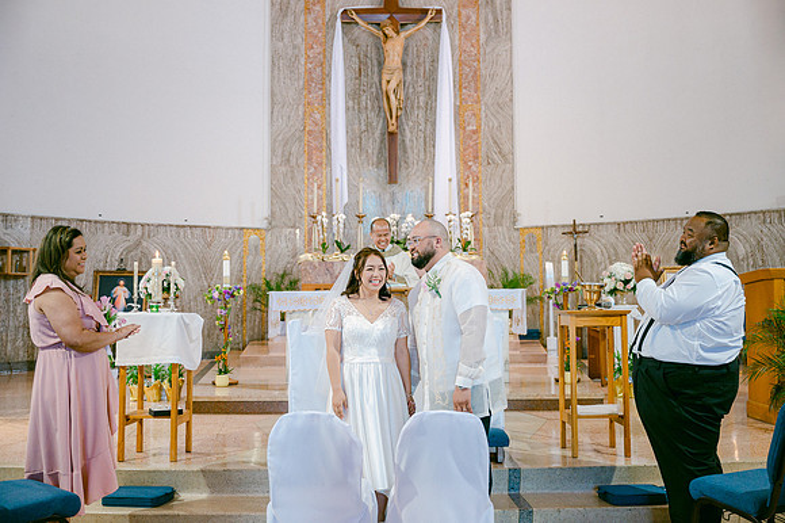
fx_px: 763
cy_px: 262
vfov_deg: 37.8
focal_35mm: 35
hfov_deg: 54.5
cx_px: 392
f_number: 2.8
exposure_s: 1/200
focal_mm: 35
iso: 1600
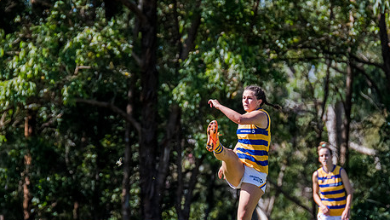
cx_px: 246
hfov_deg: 3.0
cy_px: 184
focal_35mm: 719
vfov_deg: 1.7
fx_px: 7438
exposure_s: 1/1600
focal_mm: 420
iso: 800
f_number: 6.3
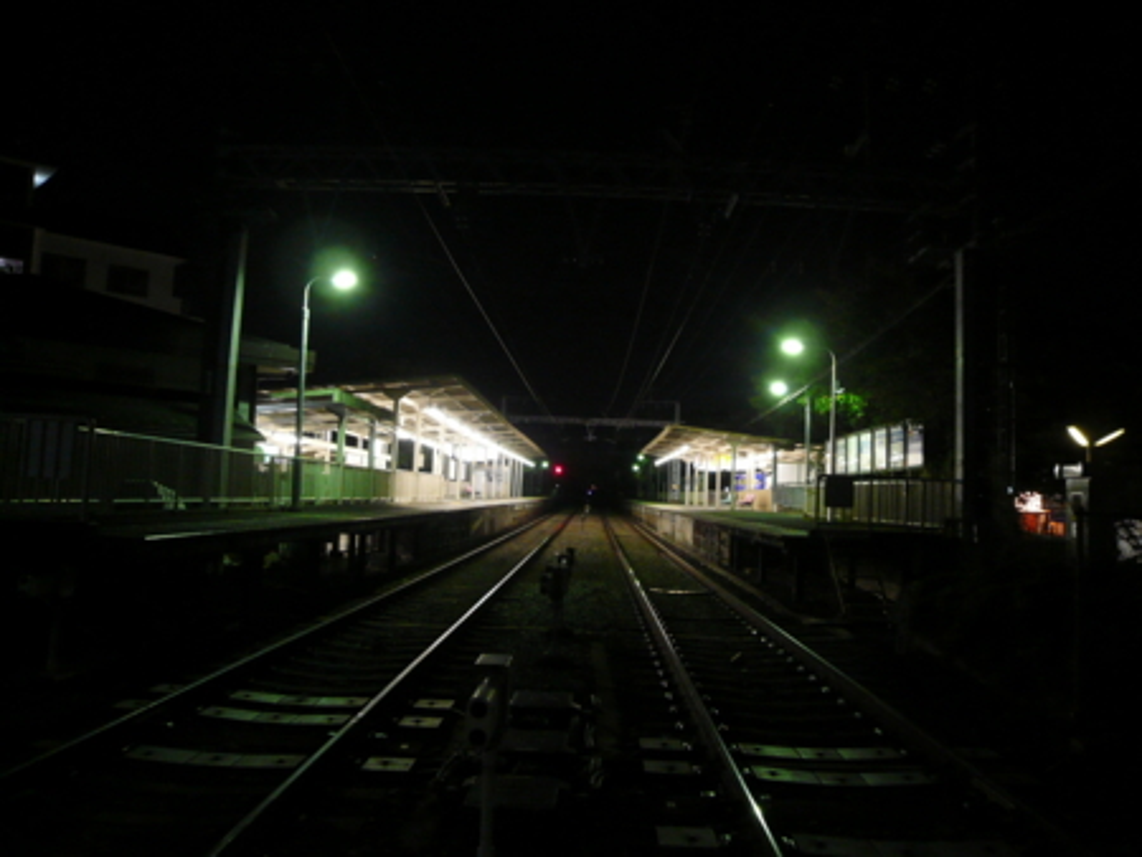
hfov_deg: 63.4
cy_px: 428
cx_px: 571
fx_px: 924
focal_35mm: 28
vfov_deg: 49.8
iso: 200
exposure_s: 1/8
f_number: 2.8
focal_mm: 4.6
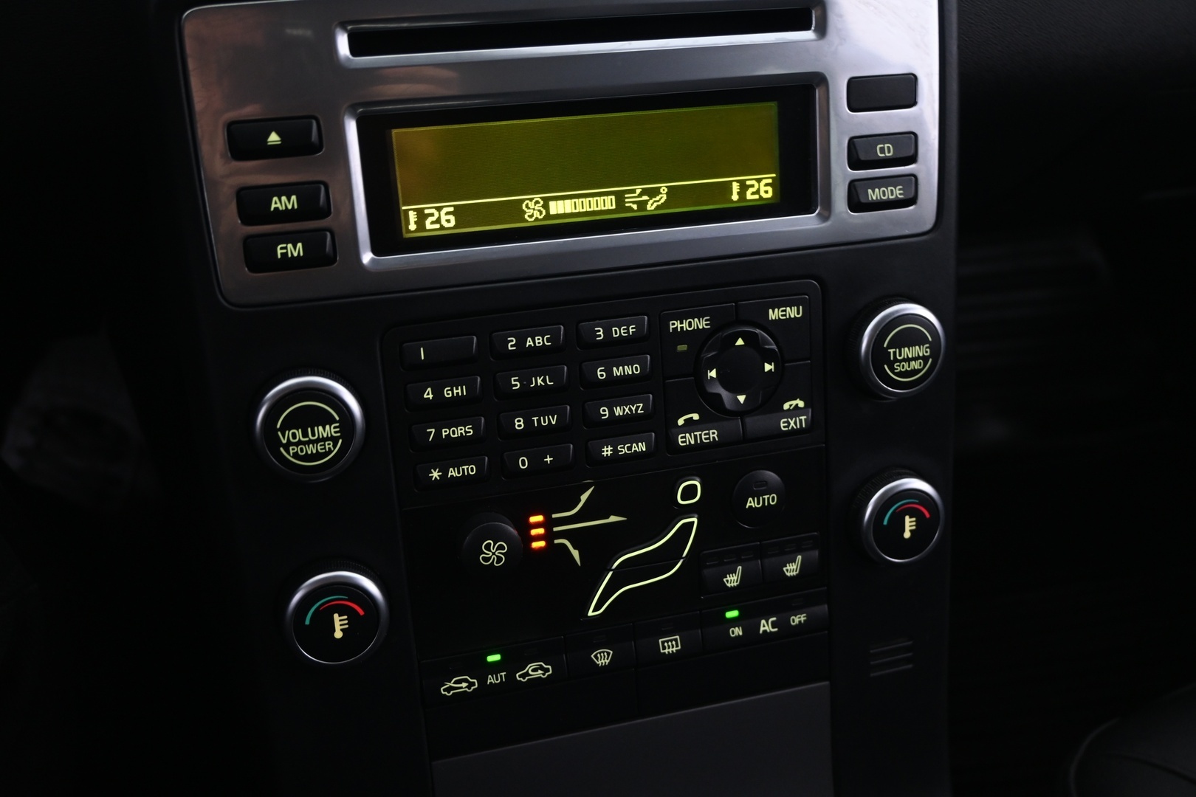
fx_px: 1121
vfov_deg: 39.1
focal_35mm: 34
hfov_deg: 56.1
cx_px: 598
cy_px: 398
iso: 1000
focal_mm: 22.5
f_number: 4
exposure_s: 1/6
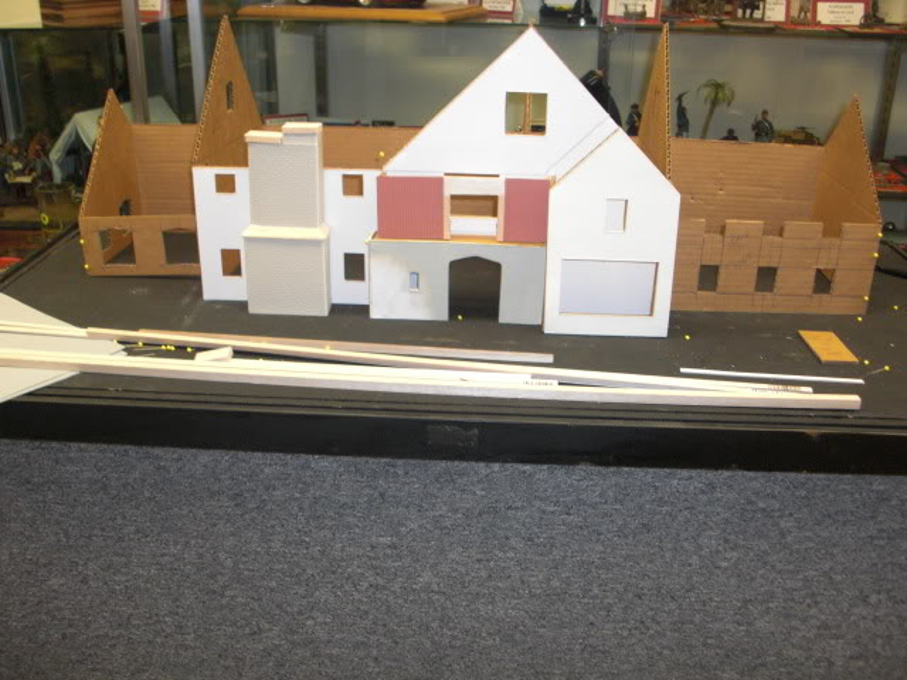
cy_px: 340
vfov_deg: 39.7
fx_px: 943
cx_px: 454
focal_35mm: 36
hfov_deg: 51.4
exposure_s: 1/60
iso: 200
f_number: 2.8
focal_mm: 6.3
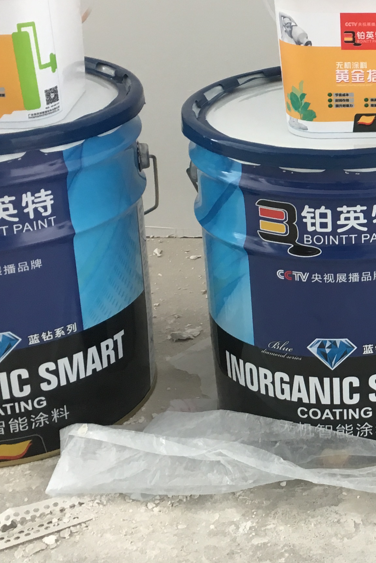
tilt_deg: -22.9
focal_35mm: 70
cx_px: 510
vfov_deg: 28.7
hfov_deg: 18.0
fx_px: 1097
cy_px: 210
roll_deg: -1.7
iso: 40
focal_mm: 4.15
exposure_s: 1/33
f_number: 2.2
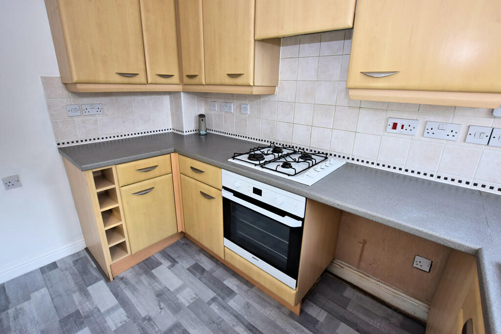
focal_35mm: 15
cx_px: 250
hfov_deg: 100.4
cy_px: 167
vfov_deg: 77.3
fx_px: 209
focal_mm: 10
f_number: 5.6
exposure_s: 1/125
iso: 720
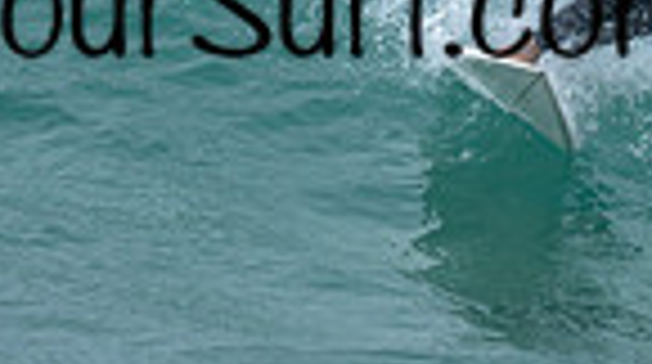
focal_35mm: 3360
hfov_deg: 0.6
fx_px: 57993
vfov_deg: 0.4
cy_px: -47
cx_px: 391
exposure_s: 1/2000
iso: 160
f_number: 6.3
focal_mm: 800
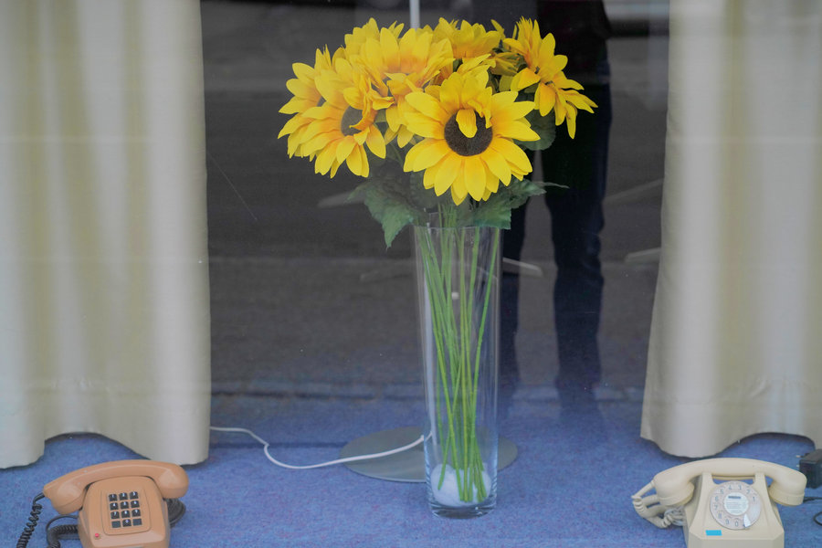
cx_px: 411
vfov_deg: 16.1
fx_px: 1941
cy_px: 274
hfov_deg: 23.9
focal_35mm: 85
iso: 800
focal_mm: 85
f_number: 5
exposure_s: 1/1250
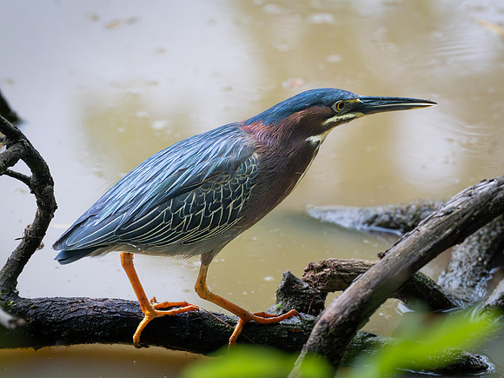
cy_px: 189
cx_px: 252
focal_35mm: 600
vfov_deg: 2.5
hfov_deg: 3.3
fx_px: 8736
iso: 3200
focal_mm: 300
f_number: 4.5
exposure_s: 1/500
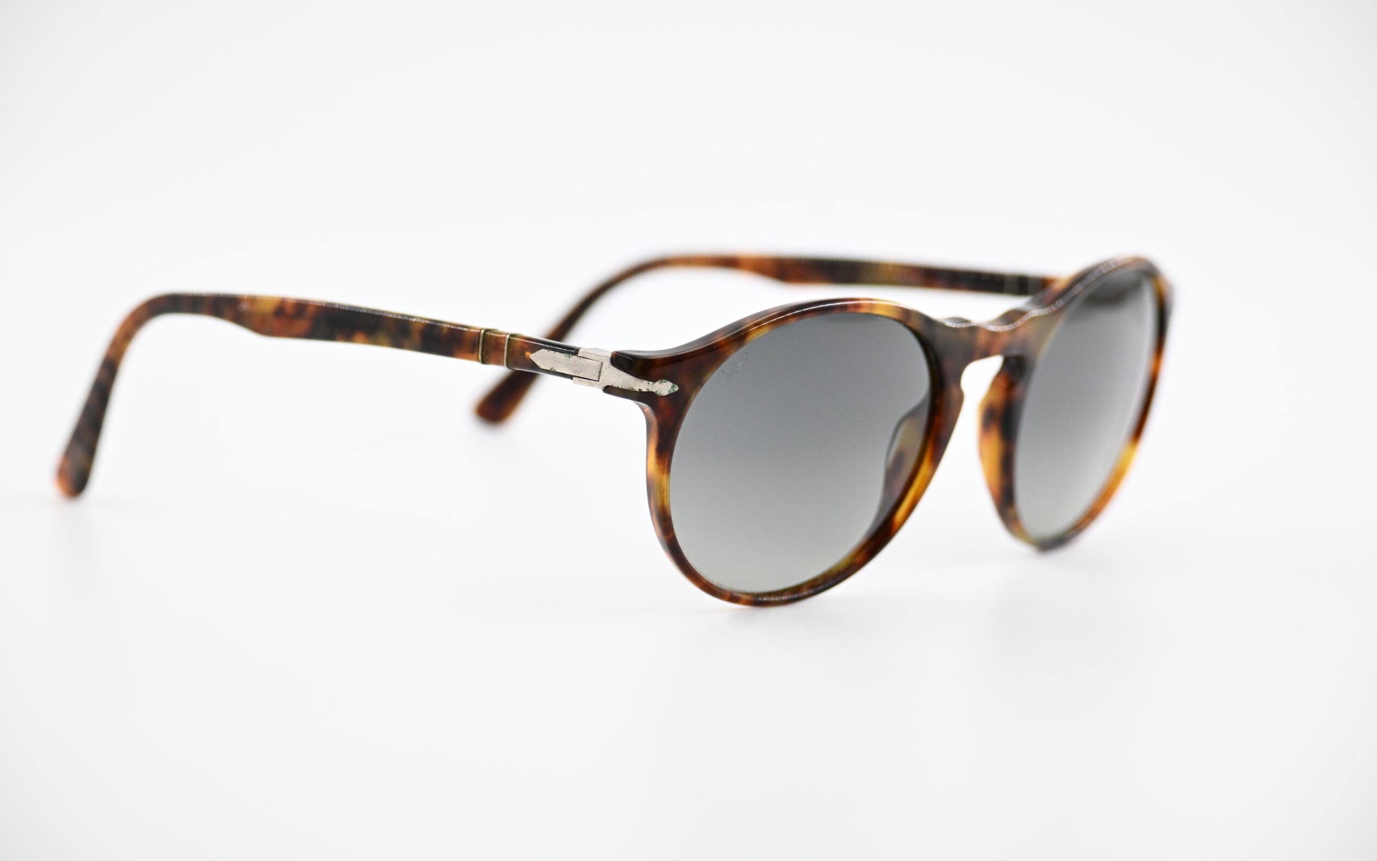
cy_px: 433
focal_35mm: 117
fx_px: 4391
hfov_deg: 17.8
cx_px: 690
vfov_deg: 11.2
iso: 800
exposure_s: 1/640
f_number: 4.8
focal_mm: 76
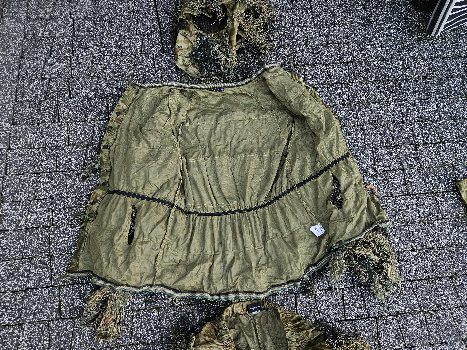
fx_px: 310
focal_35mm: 23
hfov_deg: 73.9
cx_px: 234
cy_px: 175
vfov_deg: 58.9
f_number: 1.8
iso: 64
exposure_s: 1/100
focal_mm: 5.4
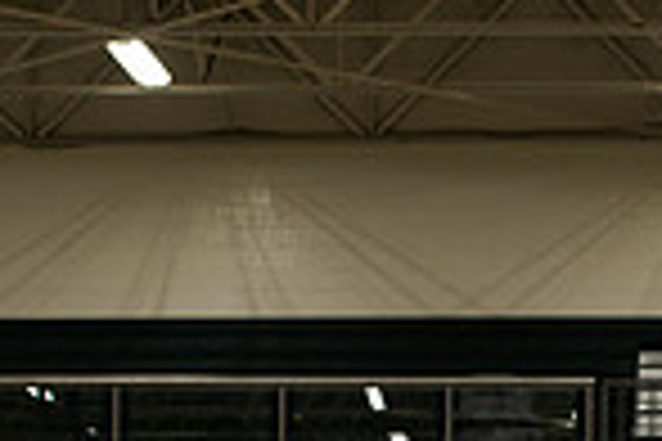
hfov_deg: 13.0
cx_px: 677
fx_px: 2868
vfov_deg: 8.4
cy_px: 880
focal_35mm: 156
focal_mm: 35
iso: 400
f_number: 2.5
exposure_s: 1/160
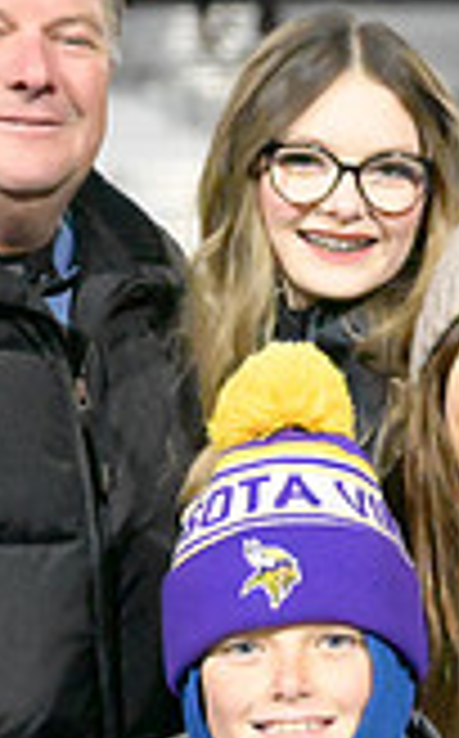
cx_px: 490
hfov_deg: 7.8
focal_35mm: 166
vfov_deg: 12.6
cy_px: 558
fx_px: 3334
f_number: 2.8
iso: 51200
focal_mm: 46
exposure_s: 1/8000
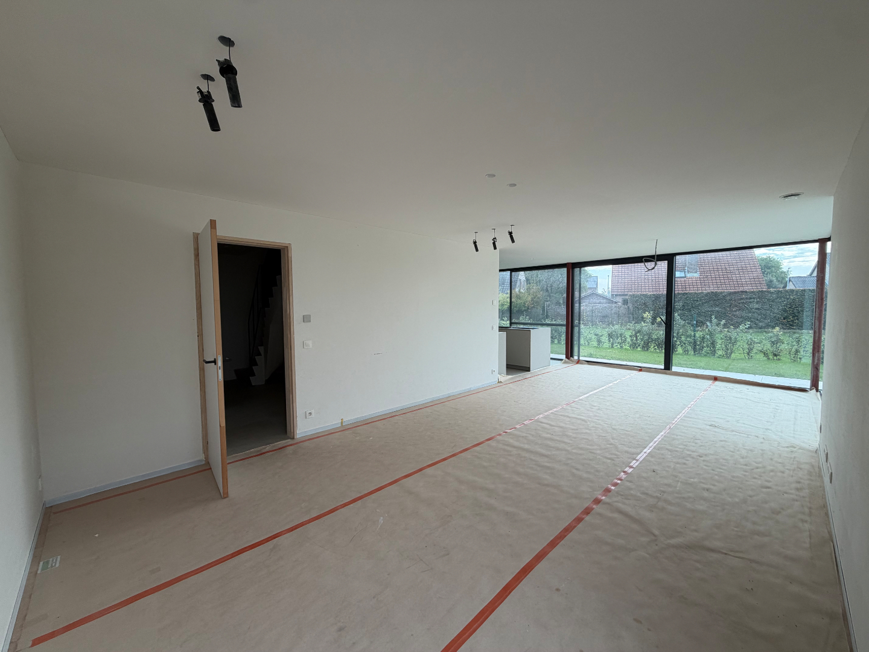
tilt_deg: -2.7
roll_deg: +0.5
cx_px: 434
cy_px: 326
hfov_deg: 102.1
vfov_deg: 85.7
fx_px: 351
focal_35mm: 14
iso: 64
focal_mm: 2.22
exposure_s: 1/121
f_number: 2.2
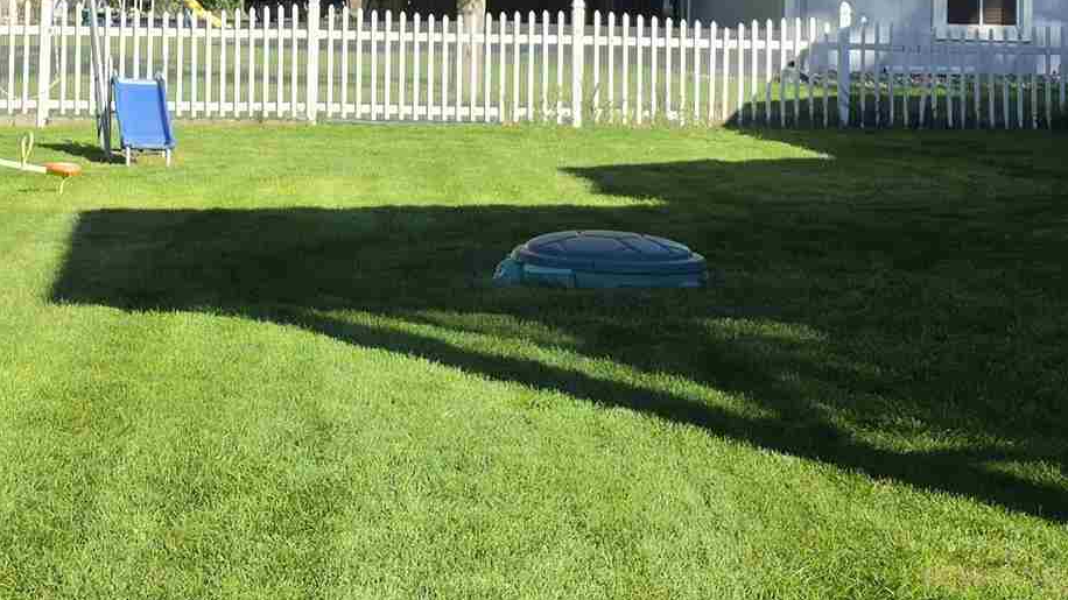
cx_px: 277
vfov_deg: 14.0
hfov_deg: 25.0
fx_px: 2379
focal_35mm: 84
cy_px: -104
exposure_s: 1/3889
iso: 64
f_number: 1.4
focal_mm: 6.5
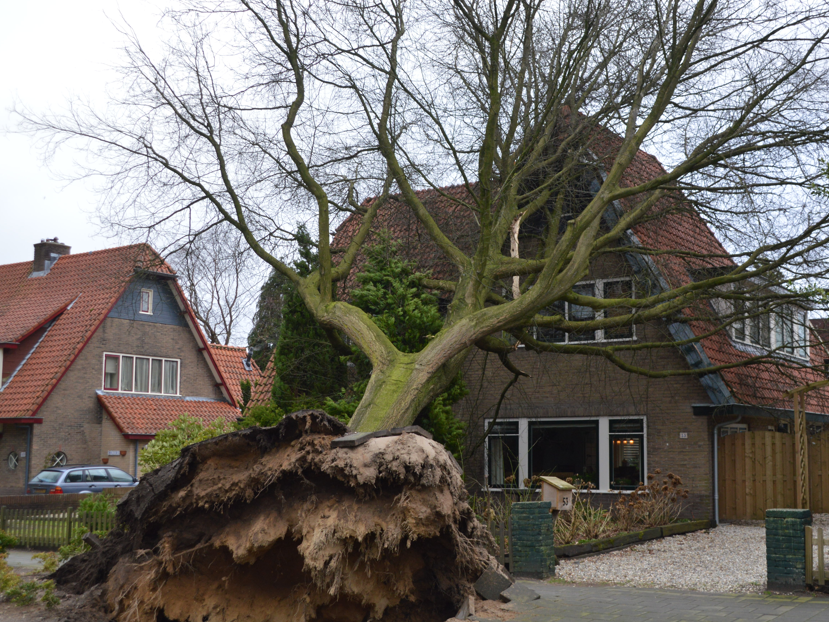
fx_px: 1078
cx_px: 483
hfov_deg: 41.9
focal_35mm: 45
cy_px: 315
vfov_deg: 32.2
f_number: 5.6
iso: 320
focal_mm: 24
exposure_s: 1/125
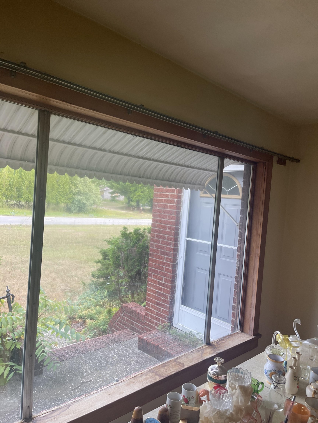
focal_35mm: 26
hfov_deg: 53.1
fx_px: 318
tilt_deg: -2.7
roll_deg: -5.1
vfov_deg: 67.3
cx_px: 159
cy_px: 212
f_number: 1.6
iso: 64
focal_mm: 5.1
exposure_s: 1/120
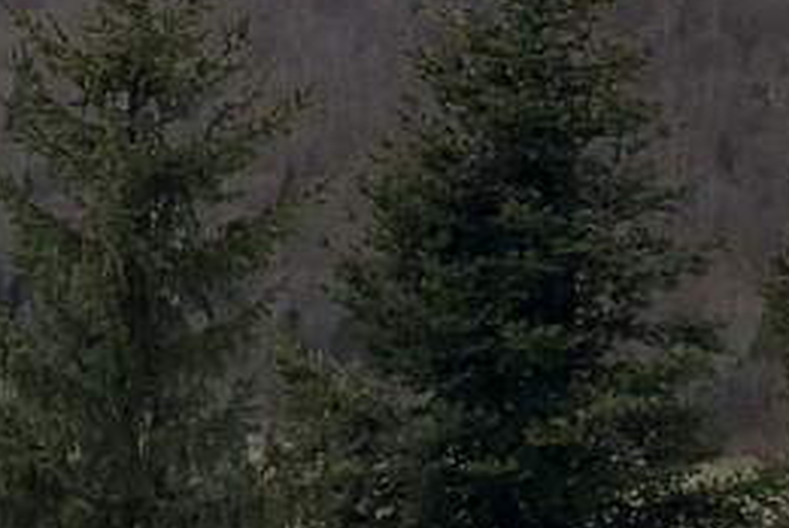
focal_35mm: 179
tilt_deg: +1.1
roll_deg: -0.4
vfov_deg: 7.1
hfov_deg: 11.2
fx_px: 3927
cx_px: -209
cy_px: -889
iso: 20
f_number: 1.8
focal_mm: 4
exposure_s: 1/1499
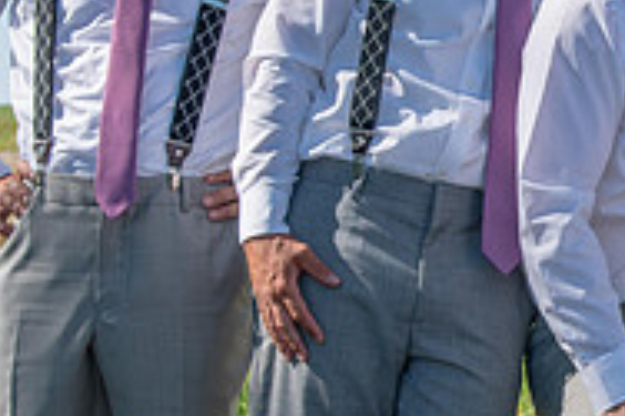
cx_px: 831
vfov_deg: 5.4
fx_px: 4423
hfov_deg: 8.0
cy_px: 118
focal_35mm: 255
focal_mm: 55
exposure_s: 1/200
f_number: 9
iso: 100
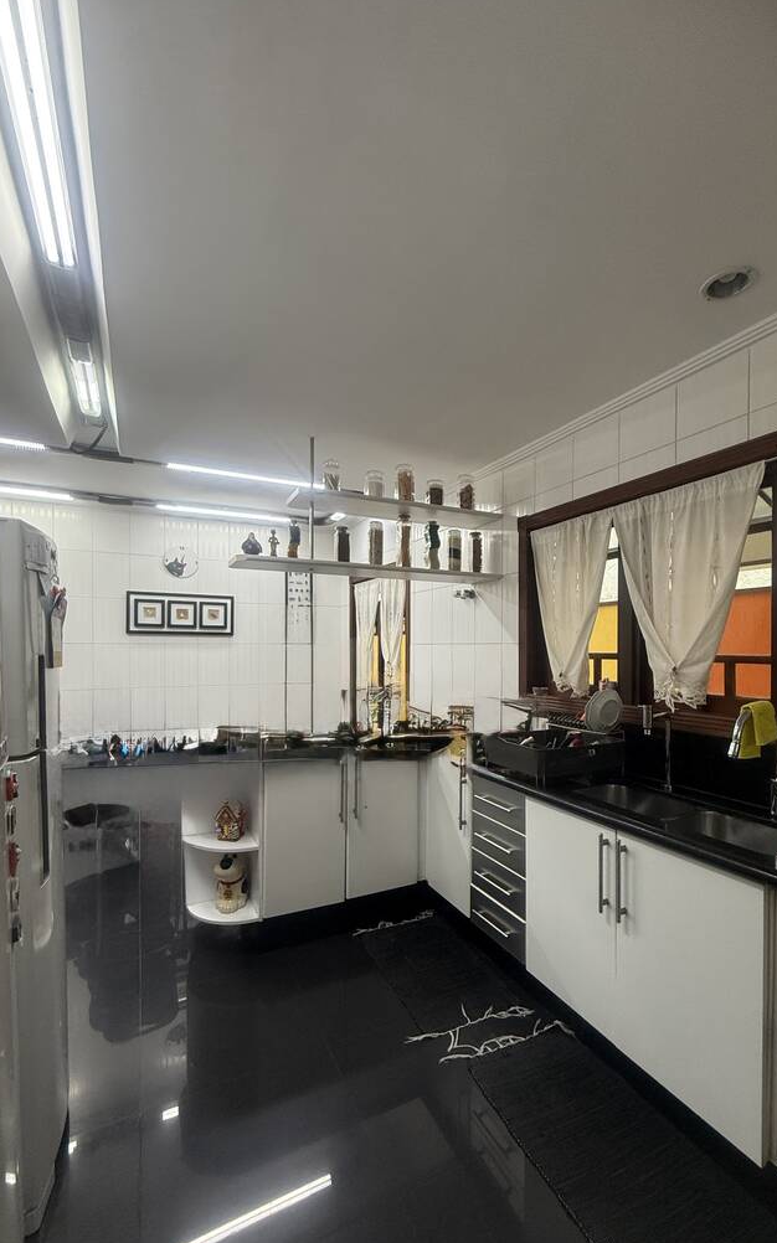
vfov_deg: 97.7
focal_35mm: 16
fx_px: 542
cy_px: 656
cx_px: 413
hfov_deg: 71.2
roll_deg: -0.6
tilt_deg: +0.2
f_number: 2.2
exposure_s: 1/120
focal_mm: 2.22
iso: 320
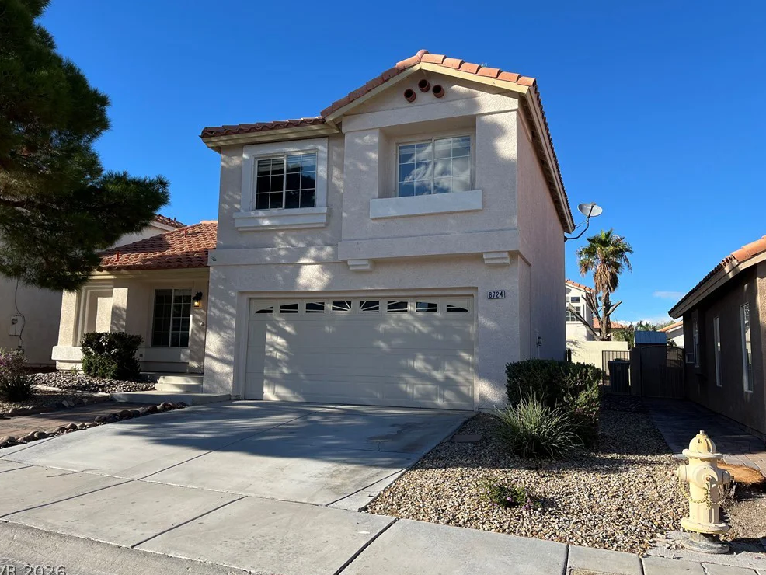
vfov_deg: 51.4
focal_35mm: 27
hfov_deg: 65.3
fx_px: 598
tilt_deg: +7.1
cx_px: 378
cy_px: 286
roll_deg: -1.6
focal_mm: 5.1
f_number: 1.6
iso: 50
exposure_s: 1/2571
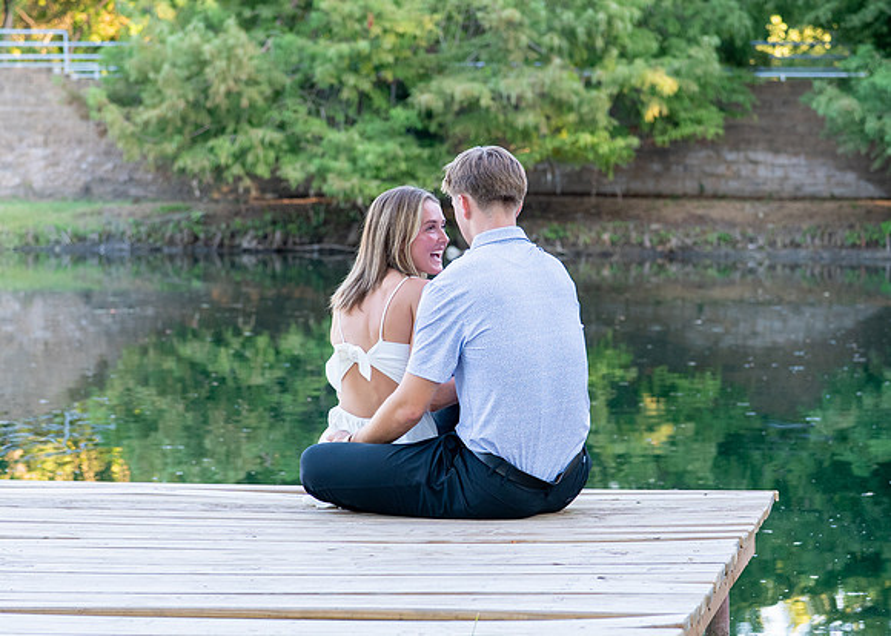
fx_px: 3193
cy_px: 322
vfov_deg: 11.4
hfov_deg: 15.9
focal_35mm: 126
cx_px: 421
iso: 250
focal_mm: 50
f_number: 2.8
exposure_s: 1/200
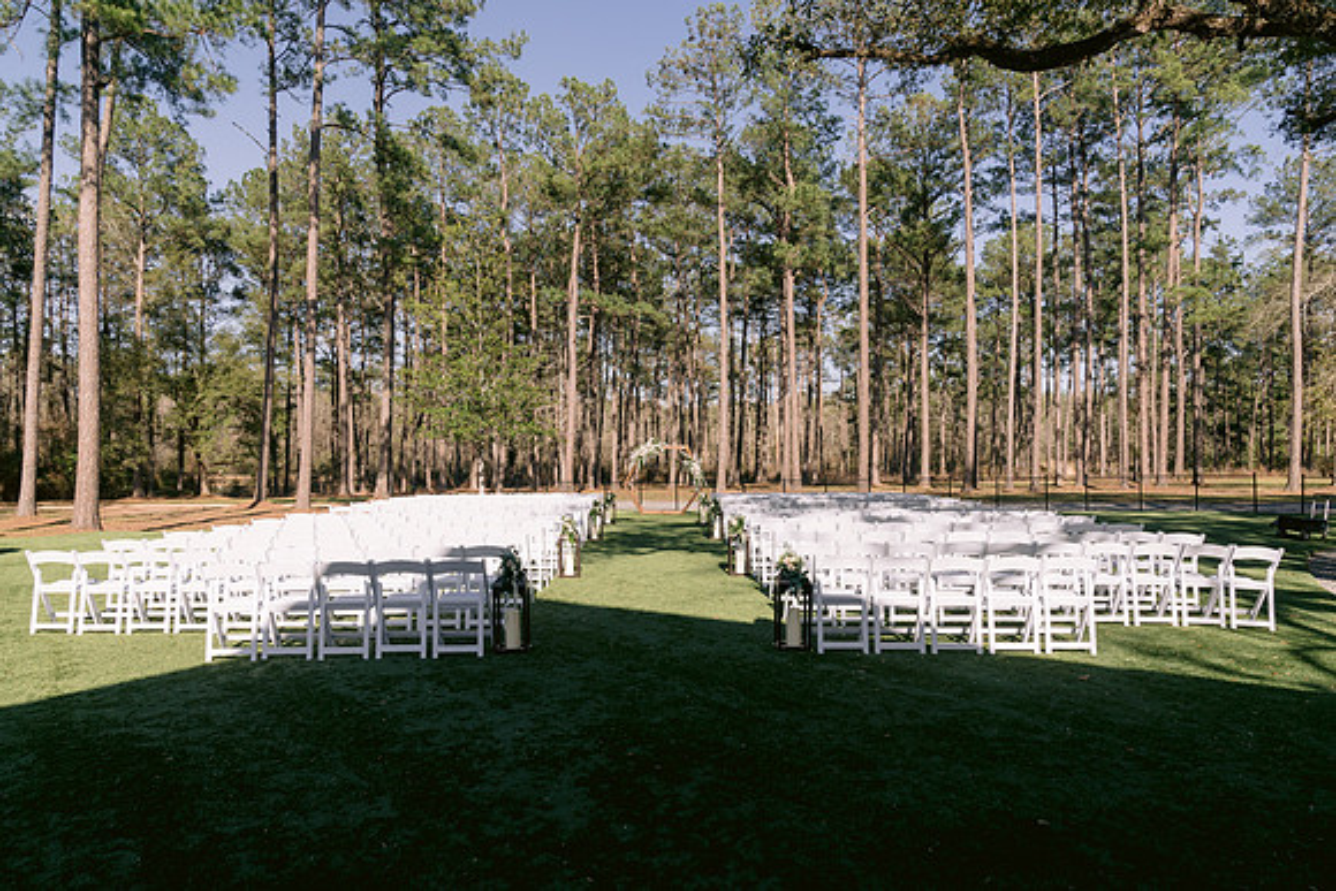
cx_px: 668
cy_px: 446
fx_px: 891
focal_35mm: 24
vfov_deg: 53.2
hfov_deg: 73.7
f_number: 13
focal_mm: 24
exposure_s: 1/50
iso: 200
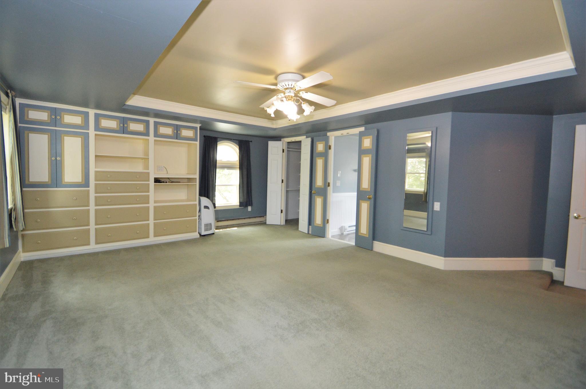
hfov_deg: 100.4
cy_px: 194
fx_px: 244
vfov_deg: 77.2
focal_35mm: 15
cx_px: 293
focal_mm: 10
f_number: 3.5
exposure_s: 1/60
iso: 1100
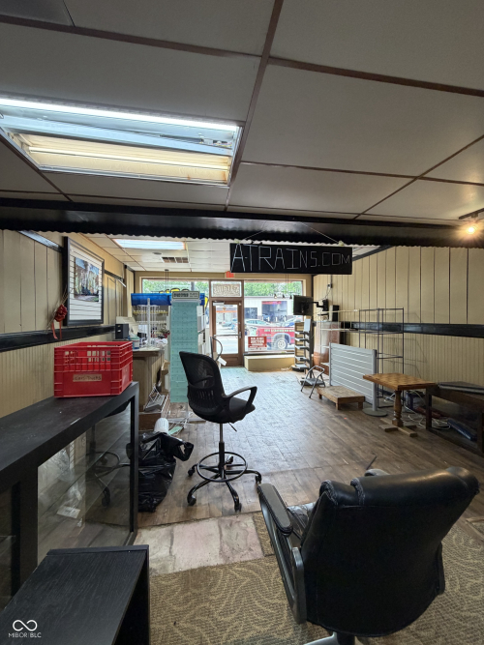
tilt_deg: -0.2
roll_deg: +1.0
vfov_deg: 102.1
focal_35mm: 14
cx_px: 242
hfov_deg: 85.7
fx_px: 261
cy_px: 322
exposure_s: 1/60
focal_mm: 2.22
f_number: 2.2
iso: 200
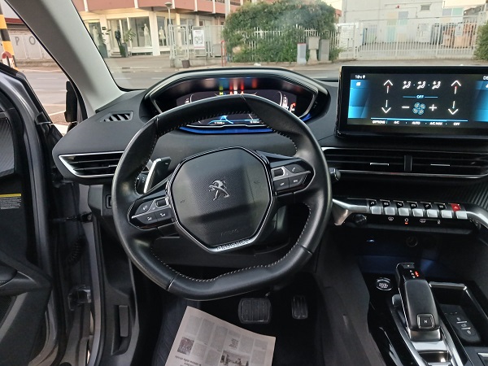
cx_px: 244
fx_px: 381
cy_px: 183
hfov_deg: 65.3
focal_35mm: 27
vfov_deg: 51.4
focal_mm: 3.98
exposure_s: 1/25
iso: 320
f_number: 1.8
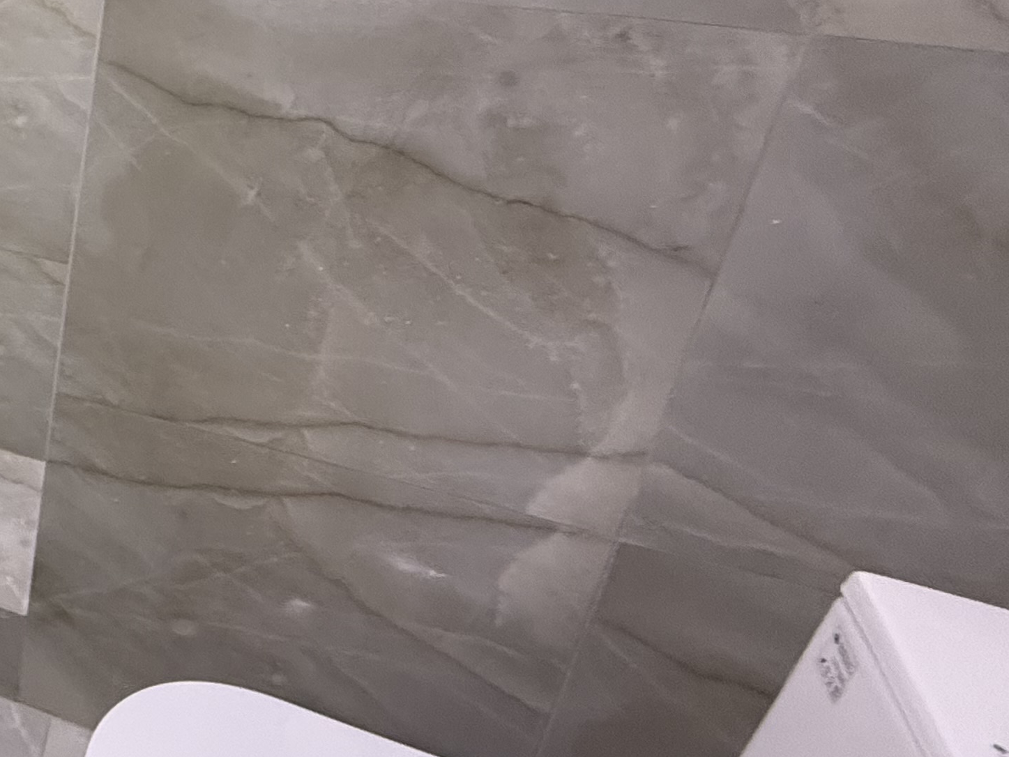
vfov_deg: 34.6
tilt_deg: -22.3
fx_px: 1137
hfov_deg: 32.7
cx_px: -361
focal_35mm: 39
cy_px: 66
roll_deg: +2.1
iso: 200
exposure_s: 1/99
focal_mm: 2.22
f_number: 2.2
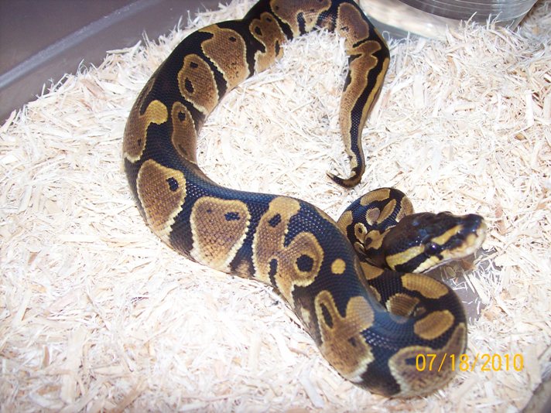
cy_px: 206
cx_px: 276
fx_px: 573
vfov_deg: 39.7
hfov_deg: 51.4
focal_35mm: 36
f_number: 2.7
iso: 80
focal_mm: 6
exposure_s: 1/64
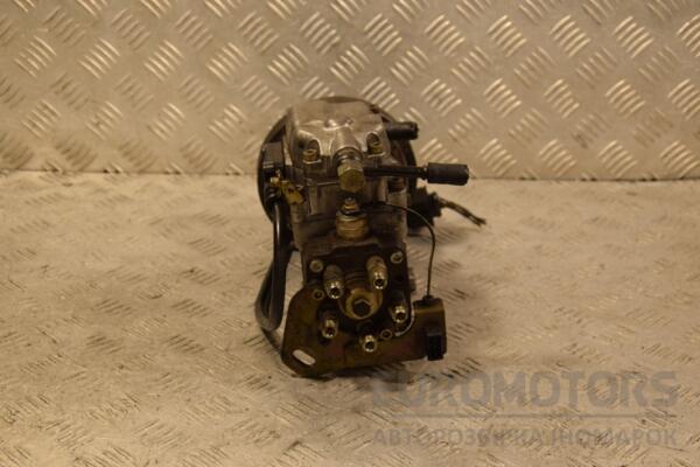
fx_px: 1312
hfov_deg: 29.9
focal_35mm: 68
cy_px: 234
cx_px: 350
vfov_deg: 20.2
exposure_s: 1/160
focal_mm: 45
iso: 800
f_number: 6.3
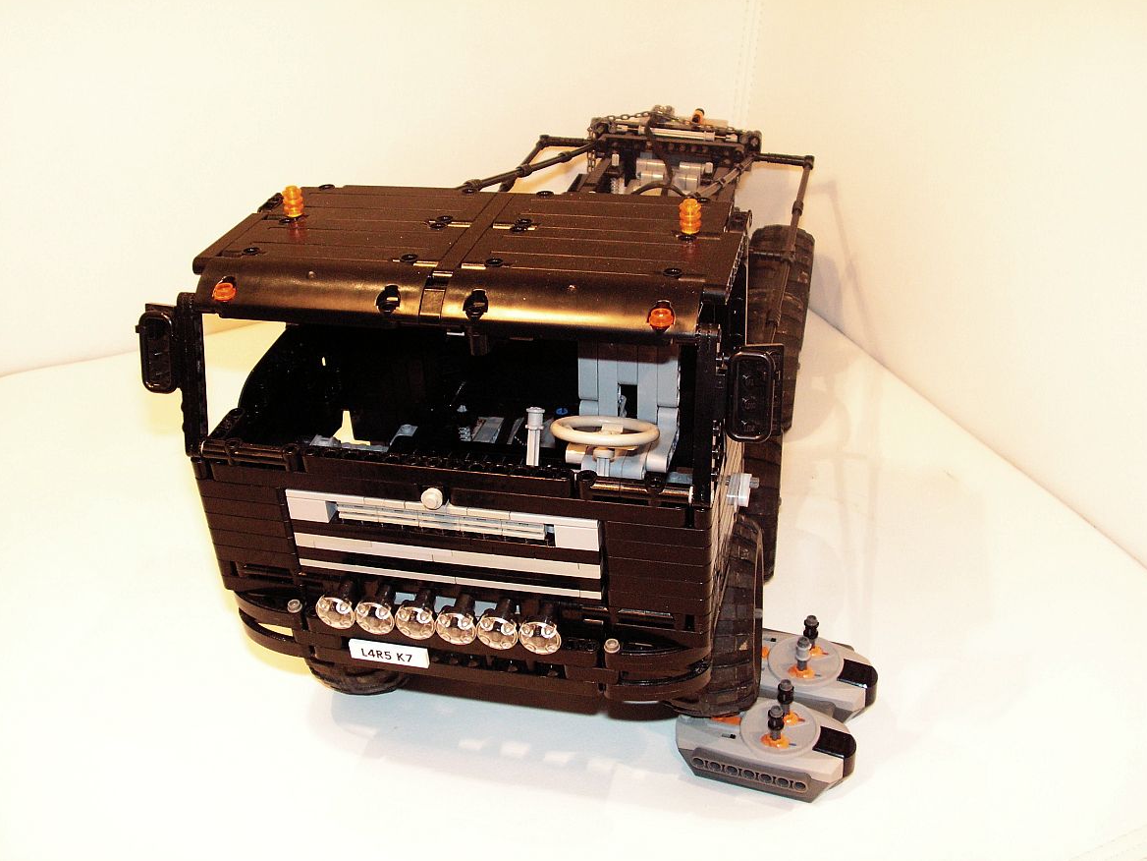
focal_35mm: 37
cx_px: 569
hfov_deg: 50.1
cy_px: 421
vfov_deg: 38.7
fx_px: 1226
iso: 160
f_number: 3.2
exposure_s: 1/40
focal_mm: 6
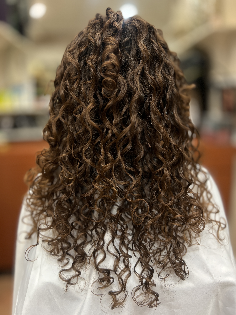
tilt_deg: -13.0
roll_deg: +1.2
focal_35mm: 26
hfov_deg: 53.1
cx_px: 118
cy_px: 158
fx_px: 236
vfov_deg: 67.3
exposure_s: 1/60
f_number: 1.5
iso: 100
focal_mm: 5.7
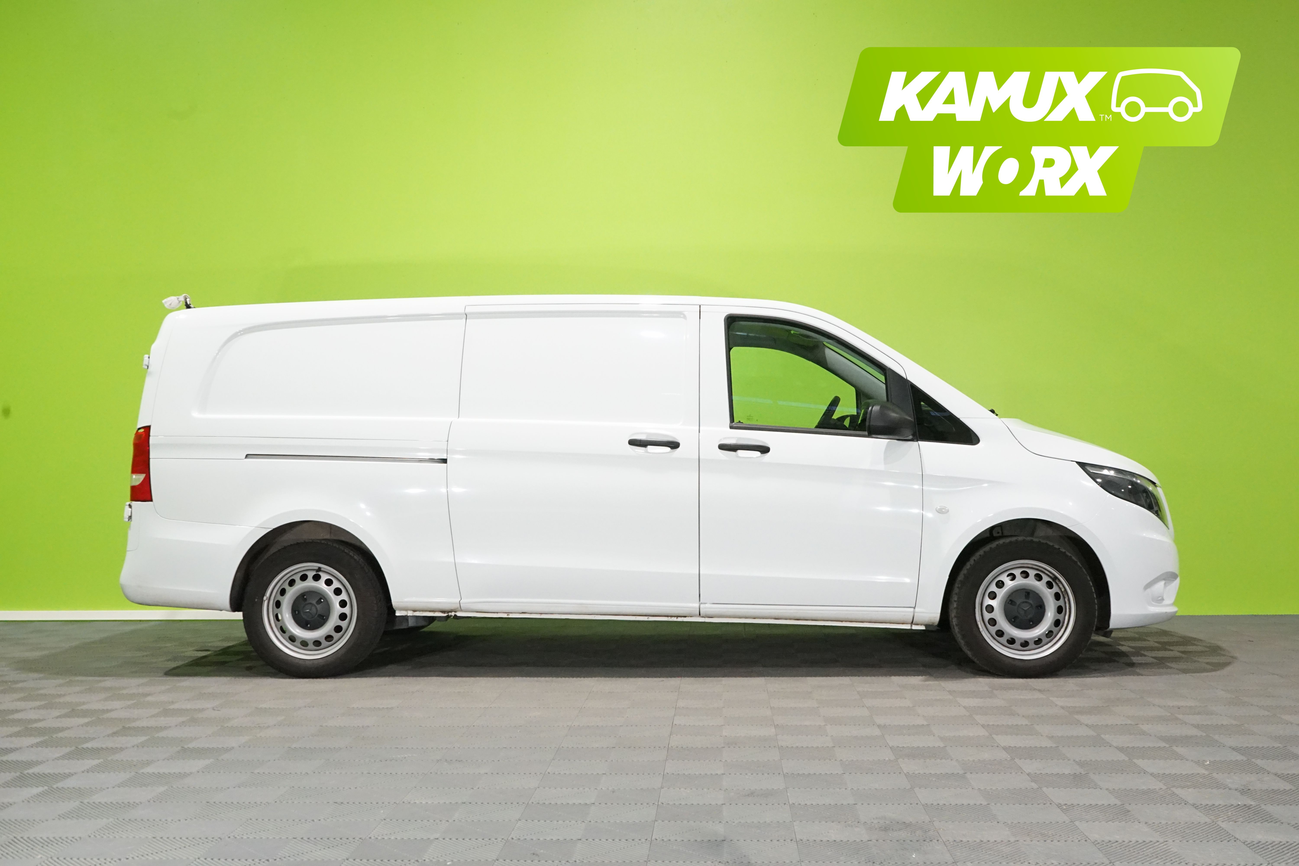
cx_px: 650
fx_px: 1335
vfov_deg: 35.9
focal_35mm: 37
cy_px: 433
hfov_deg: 51.9
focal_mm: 37
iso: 6400
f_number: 10
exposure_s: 1/80
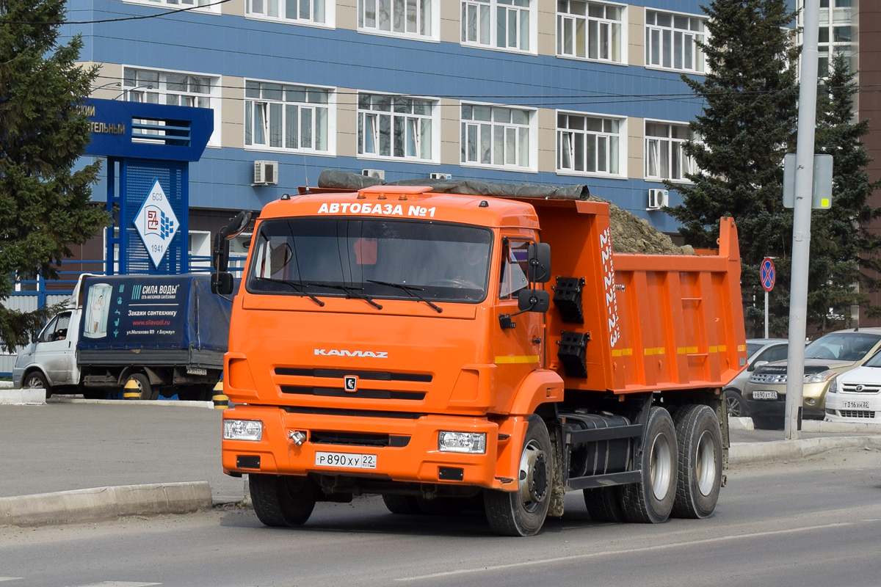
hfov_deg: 24.6
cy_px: 294
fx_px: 2019
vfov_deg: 16.6
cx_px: 440
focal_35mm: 82
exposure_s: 1/320
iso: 200
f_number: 9
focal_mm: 55
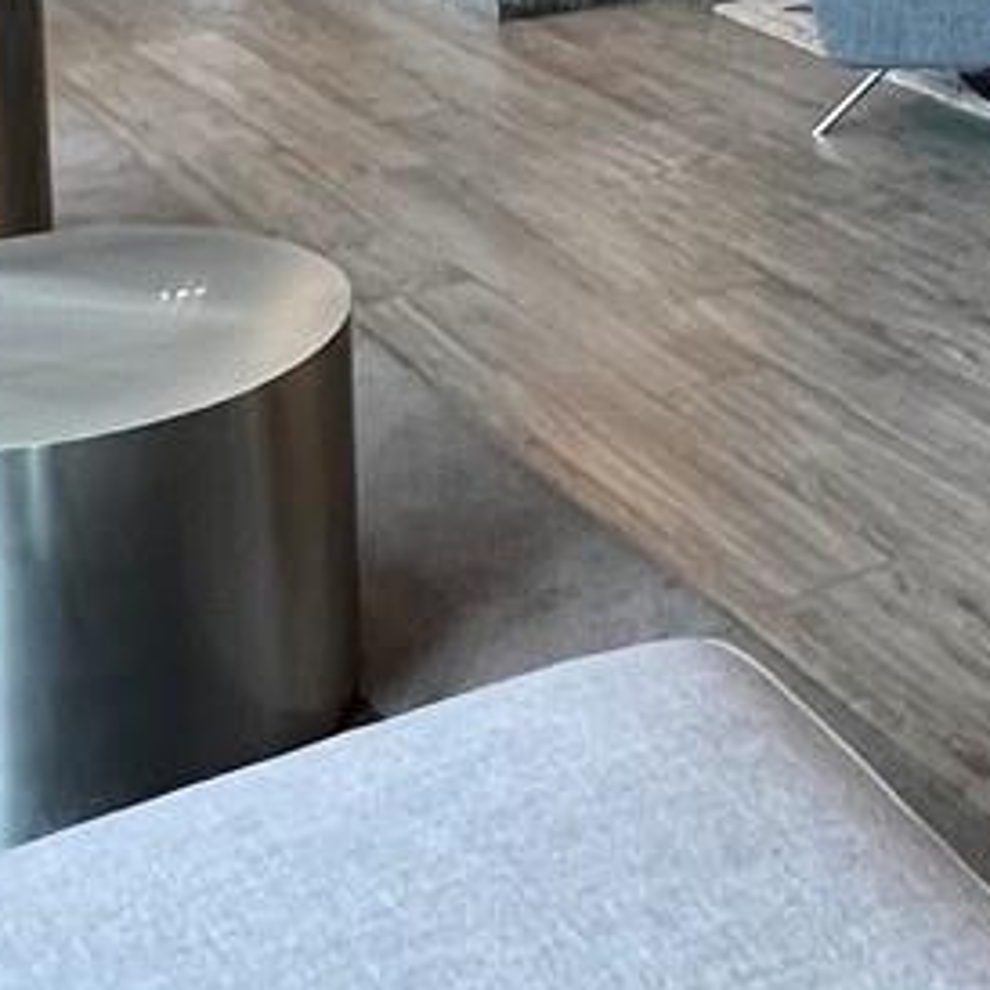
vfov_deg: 23.0
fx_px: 2168
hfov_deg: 24.3
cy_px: -278
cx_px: 1044
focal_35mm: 67
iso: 250
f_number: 1.8
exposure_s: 1/120
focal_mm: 1.57
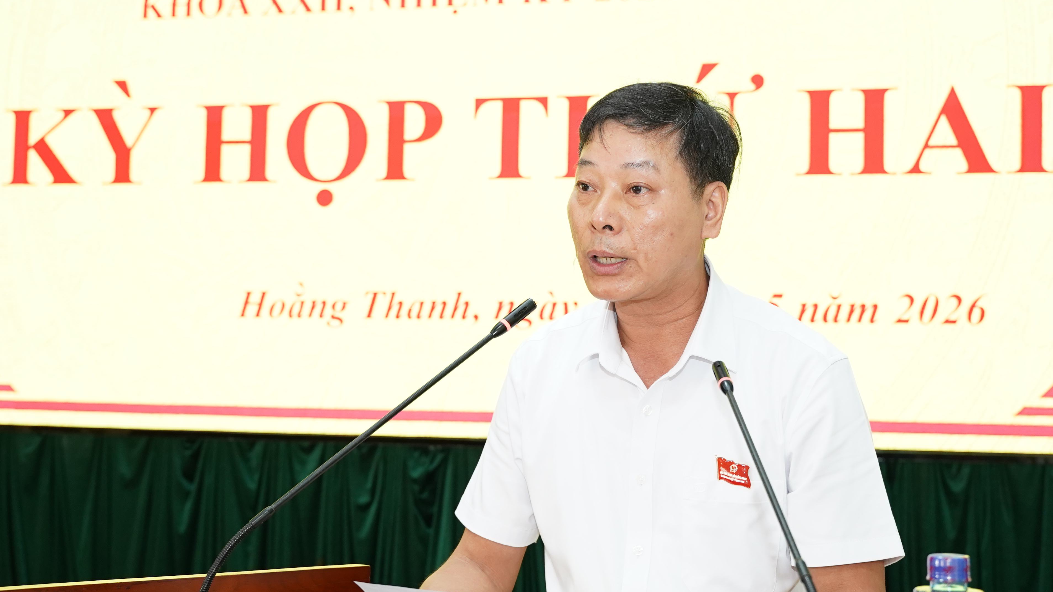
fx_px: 1452
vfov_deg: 23.1
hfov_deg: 39.9
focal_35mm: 52
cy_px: 303
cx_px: 526
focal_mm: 32
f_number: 3.5
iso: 1250
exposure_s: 1/125
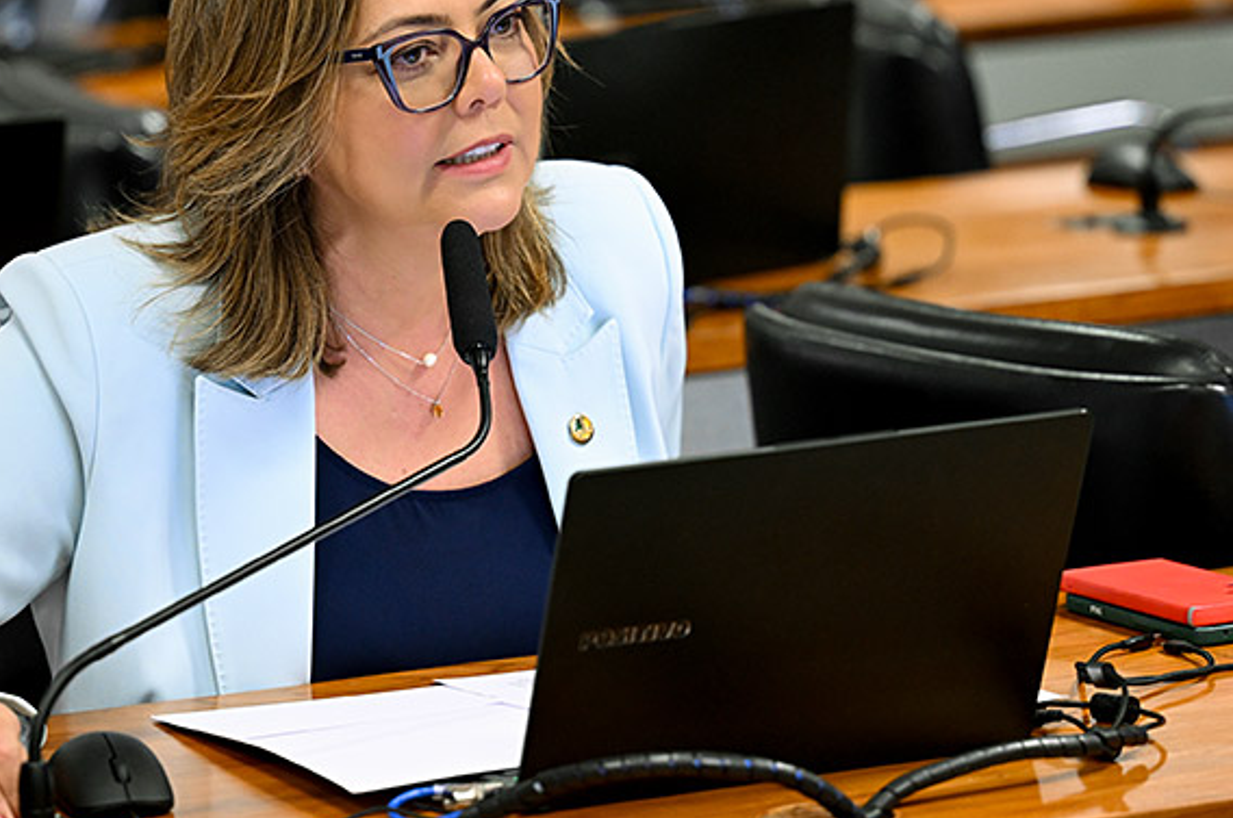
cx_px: 430
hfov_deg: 11.8
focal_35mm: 174
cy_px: 250
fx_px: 5951
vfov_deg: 7.9
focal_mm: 115
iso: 1600
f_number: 2.8
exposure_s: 1/125
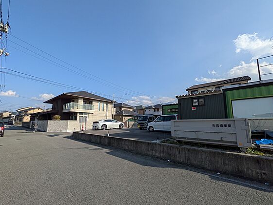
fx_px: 118
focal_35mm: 15
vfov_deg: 81.7
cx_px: 142
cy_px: 107
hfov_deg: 98.1
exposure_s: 1/2092
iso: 48
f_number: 2.2
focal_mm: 1.83
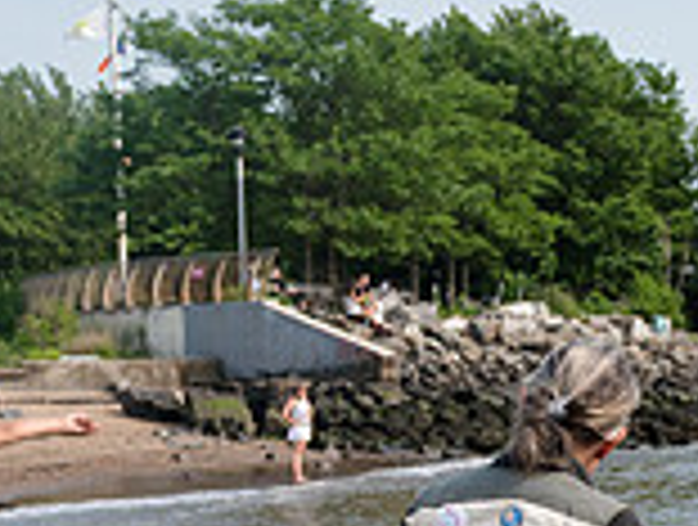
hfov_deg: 18.5
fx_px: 2122
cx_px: 552
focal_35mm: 105
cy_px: 721
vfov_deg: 13.5
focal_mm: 24
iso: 320
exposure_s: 1/1250
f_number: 4
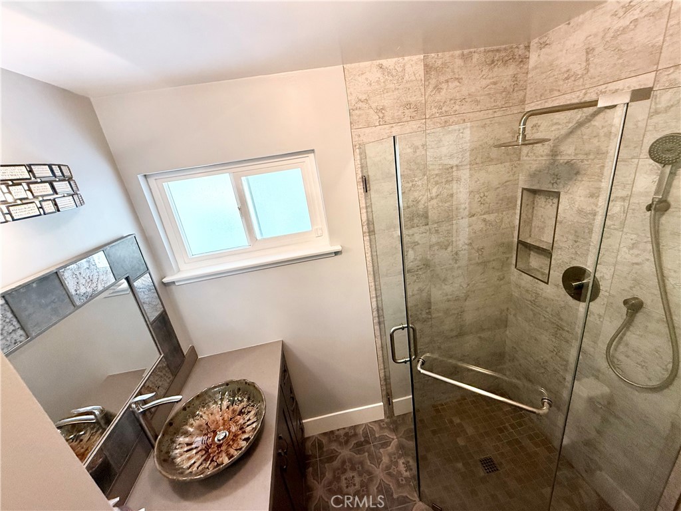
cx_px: 340
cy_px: 256
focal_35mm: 14
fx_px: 275
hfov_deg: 102.1
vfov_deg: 85.7
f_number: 2.2
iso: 320
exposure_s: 1/120
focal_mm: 2.22
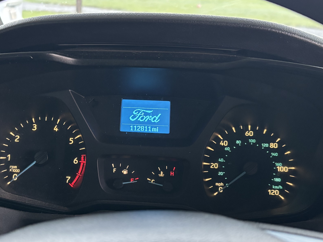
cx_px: 118
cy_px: 116
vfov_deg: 30.9
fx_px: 439
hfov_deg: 40.1
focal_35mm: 47
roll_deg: -1.5
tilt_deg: -18.3
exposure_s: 1/33
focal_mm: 5.96
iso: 500
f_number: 1.6
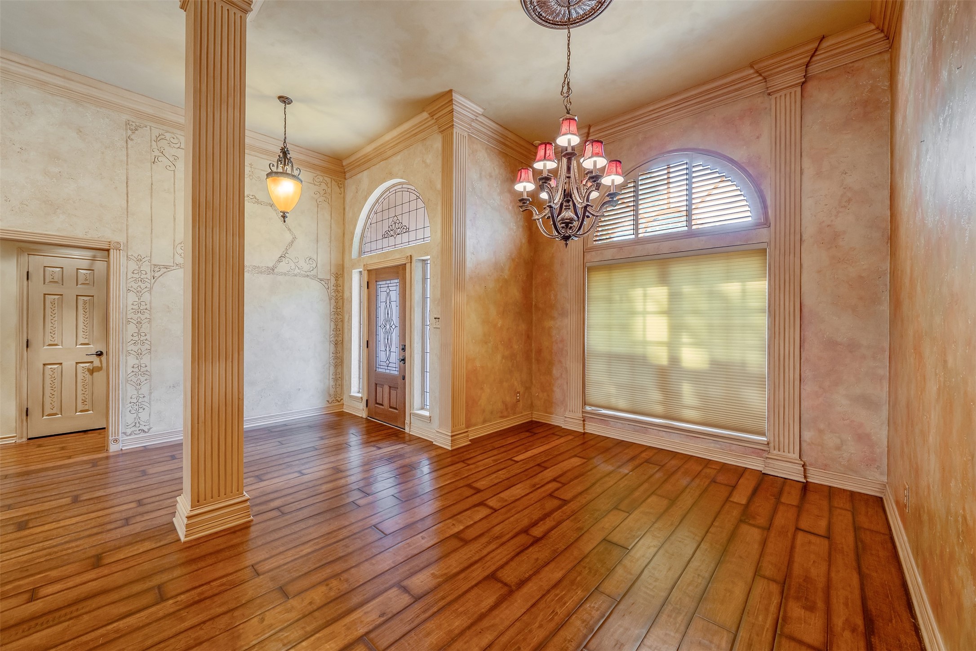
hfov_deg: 104.3
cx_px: 488
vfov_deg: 81.2
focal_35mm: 14
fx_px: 380
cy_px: 326
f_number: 8
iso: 800
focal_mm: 14
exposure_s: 1/10
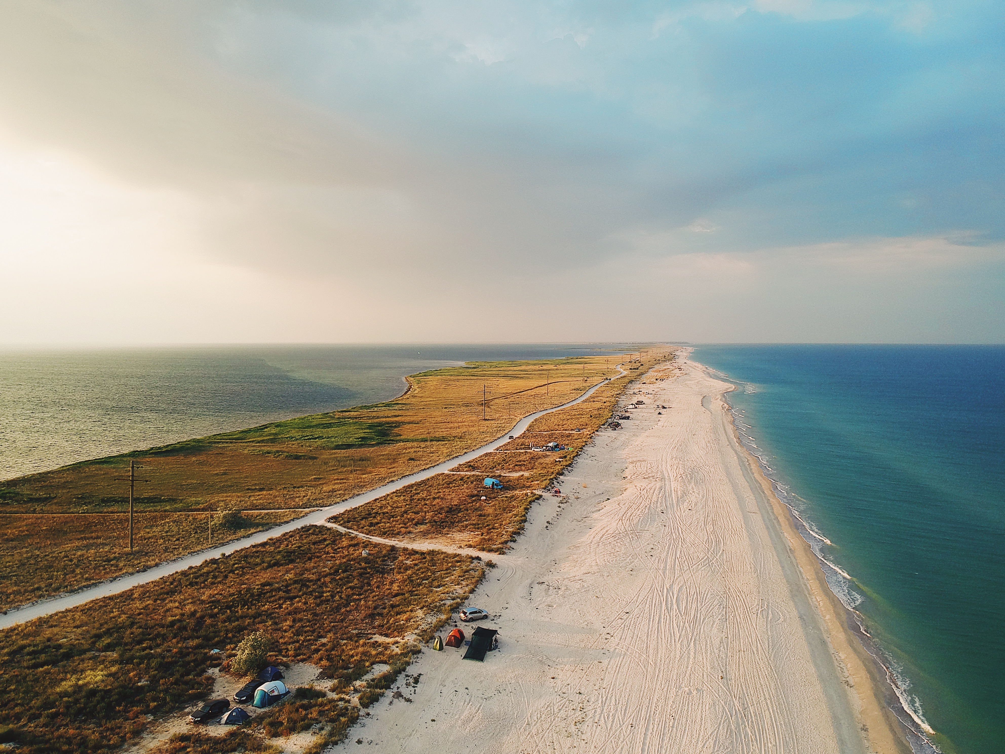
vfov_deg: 54.9
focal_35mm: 25
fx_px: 726
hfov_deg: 69.4
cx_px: 502
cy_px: 377
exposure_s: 1/320
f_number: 2.6
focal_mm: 4.49
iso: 100
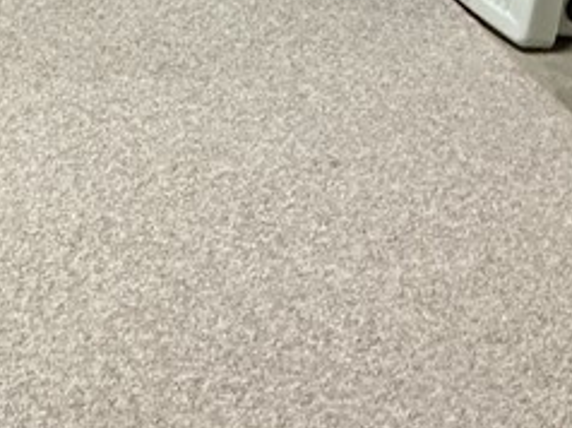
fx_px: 2063
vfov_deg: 10.8
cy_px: -423
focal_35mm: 125
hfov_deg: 15.7
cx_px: 96
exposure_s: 1/40
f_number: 1.8
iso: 250
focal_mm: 3
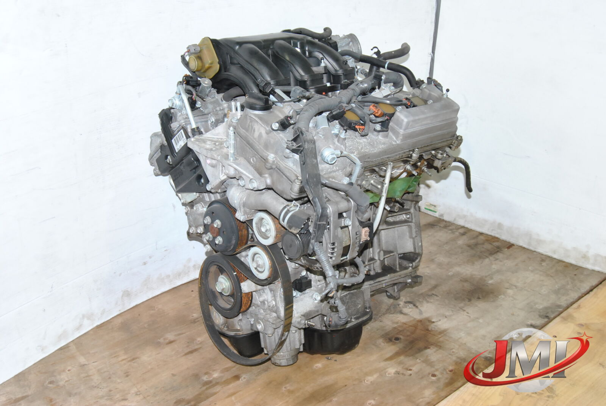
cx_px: 303
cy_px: 203
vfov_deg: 32.0
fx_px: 708
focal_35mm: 42
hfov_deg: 46.3
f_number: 10
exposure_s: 1/60
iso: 800
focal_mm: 28
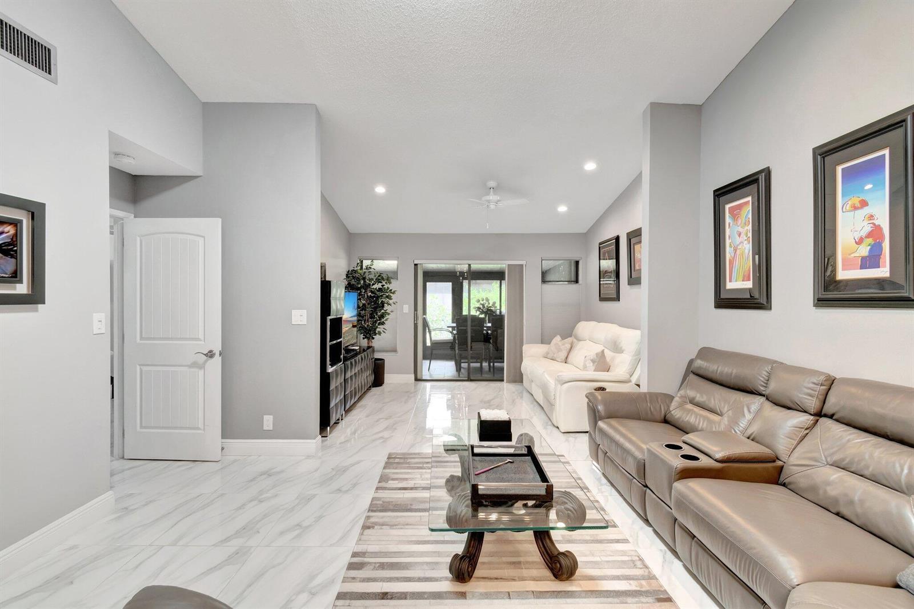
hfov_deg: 100.4
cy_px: 304
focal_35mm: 15
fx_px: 381
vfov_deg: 77.3
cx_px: 457
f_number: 8
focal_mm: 10
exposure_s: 1/10
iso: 1000
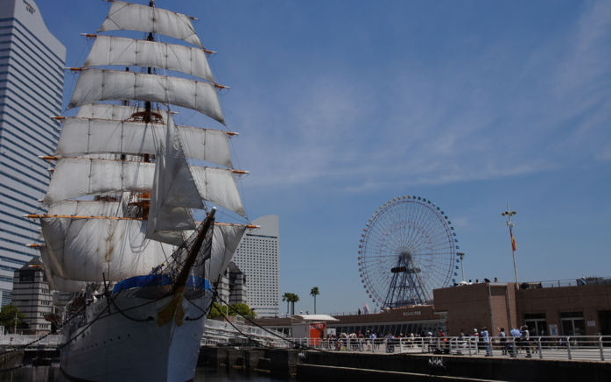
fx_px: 583
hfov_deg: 55.2
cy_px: 180
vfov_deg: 36.3
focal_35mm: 35
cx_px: 267
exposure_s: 1/250
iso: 100
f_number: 11
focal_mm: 20
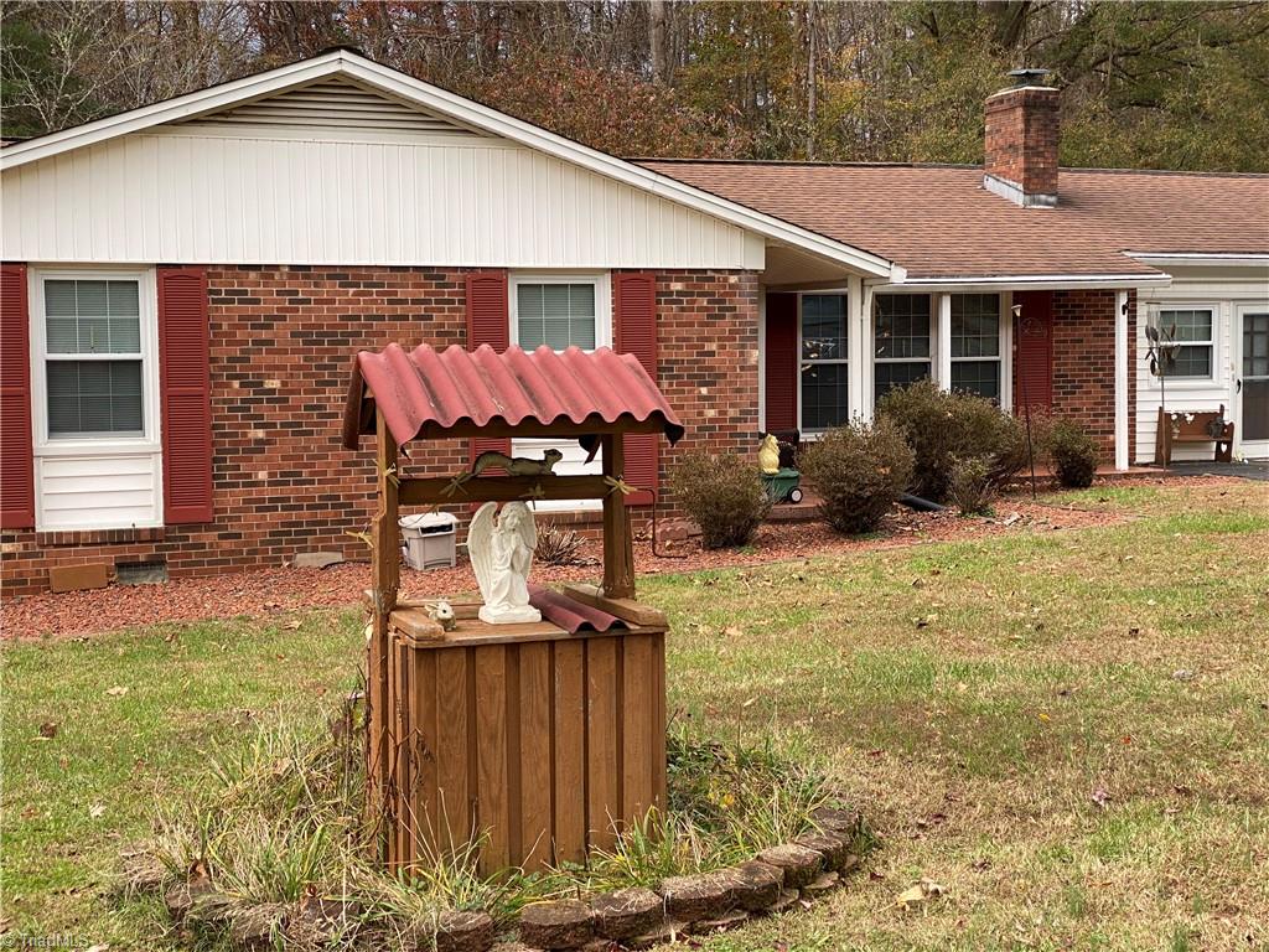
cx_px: 634
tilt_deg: -5.0
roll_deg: +0.0
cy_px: 476
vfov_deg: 28.0
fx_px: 1906
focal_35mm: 52
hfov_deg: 36.8
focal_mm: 6
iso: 20
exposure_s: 1/122
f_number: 2
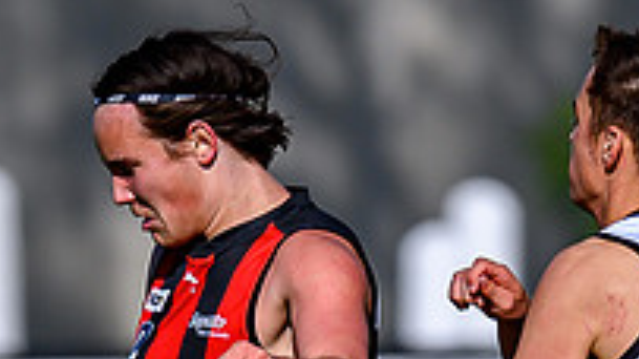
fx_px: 53098
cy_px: 493
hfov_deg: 0.7
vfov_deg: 0.4
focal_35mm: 3135
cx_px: 188
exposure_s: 1/2500
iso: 100
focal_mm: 500
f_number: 4
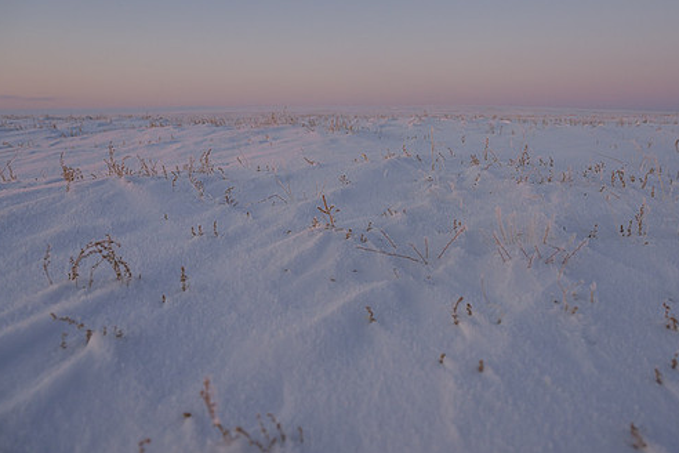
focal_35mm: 33
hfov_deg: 56.9
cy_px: 192
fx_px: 622
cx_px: 393
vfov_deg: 39.9
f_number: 7.1
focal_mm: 28
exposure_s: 1/200
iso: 320
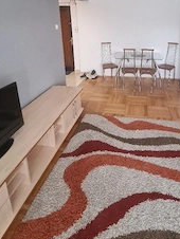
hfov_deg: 58.1
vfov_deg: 70.2
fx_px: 159
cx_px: 114
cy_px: 68
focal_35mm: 23
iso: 400
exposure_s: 1/33
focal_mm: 2.2
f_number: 2.2
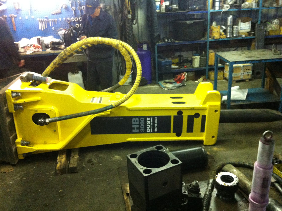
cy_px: 106
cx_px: 141
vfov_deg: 40.6
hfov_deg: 52.7
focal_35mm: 35
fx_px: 285
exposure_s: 1/17
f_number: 2.8
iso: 500
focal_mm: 3.85
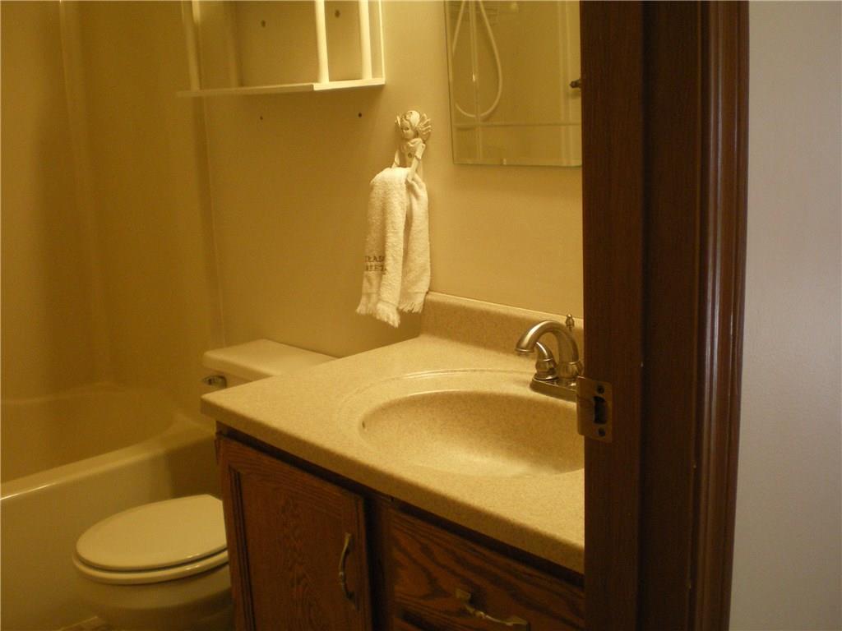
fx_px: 924
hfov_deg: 49.0
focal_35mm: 38
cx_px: 421
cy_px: 316
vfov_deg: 37.7
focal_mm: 6.3
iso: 320
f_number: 3.1
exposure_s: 1/30
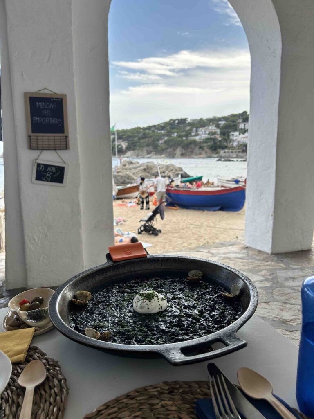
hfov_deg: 53.1
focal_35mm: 26
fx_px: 314
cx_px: 157
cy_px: 210
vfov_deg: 67.3
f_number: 1.5
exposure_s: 1/1377
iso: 50
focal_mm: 5.7
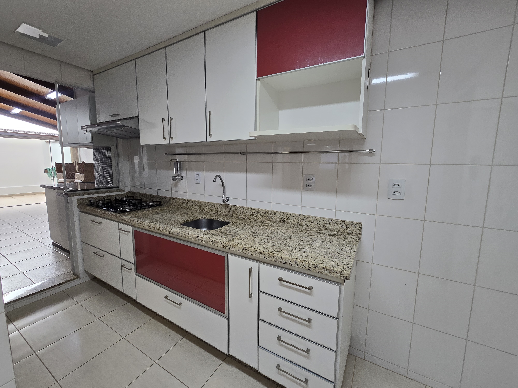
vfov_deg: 89.9
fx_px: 195
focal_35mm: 13
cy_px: 194
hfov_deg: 106.2
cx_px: 259
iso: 80
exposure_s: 1/60
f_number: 2.2
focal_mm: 2.2
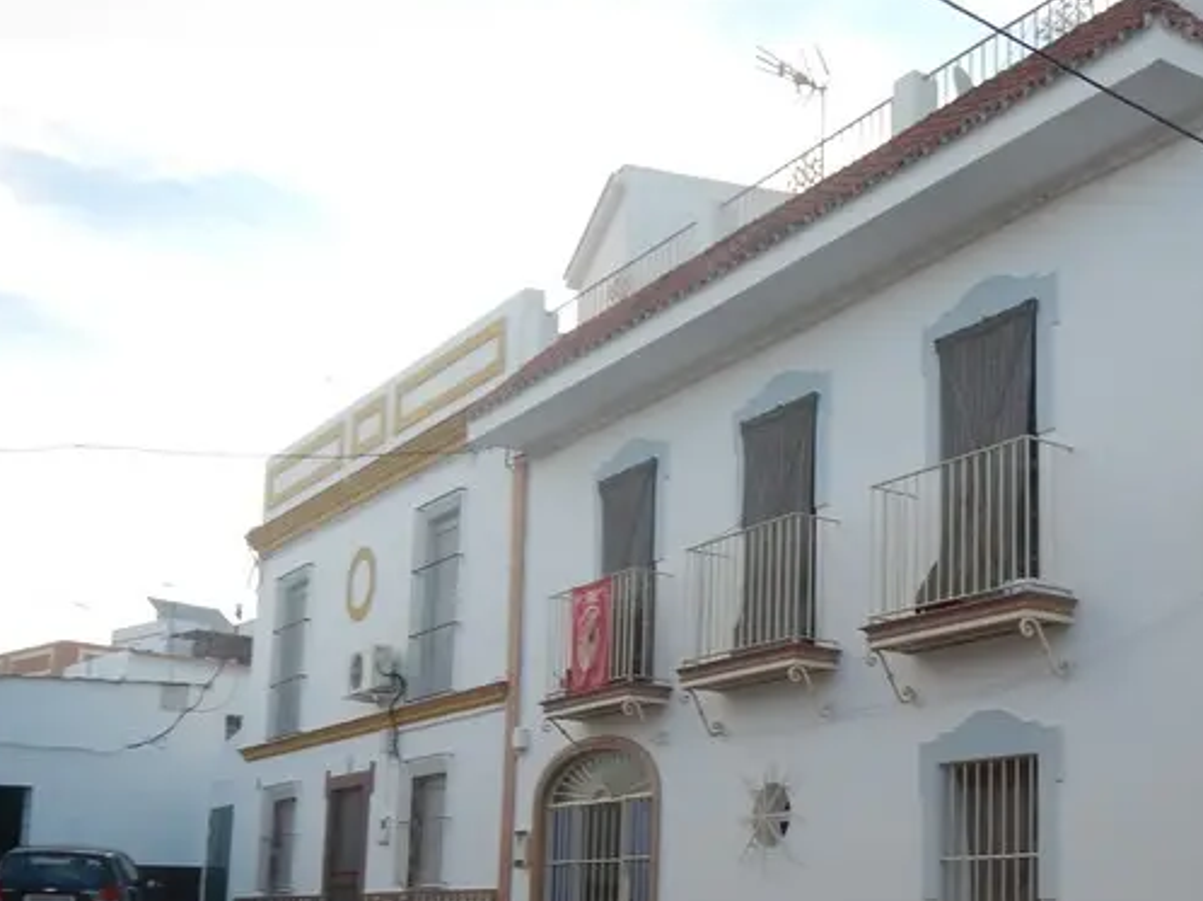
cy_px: 696
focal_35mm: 45
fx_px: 1563
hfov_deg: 41.0
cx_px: 882
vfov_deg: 31.5
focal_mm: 5
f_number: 3.9
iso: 125
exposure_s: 1/250
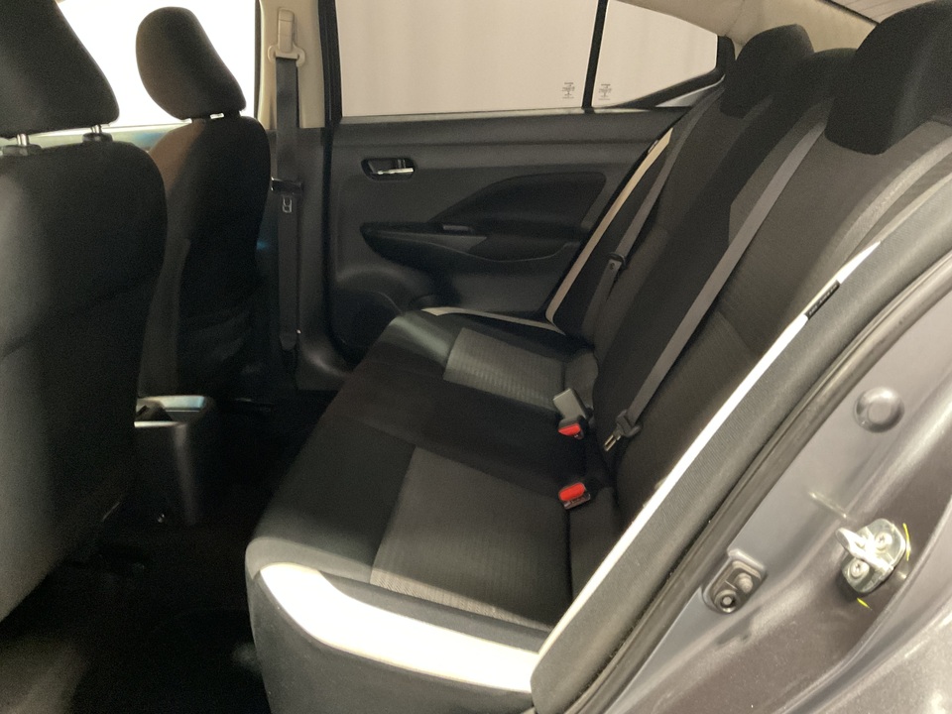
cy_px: 357
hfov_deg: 61.7
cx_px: 476
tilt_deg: -20.3
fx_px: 798
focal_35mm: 29
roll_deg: -0.2
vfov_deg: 48.2
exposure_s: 1/24
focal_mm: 3
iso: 500
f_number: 1.8
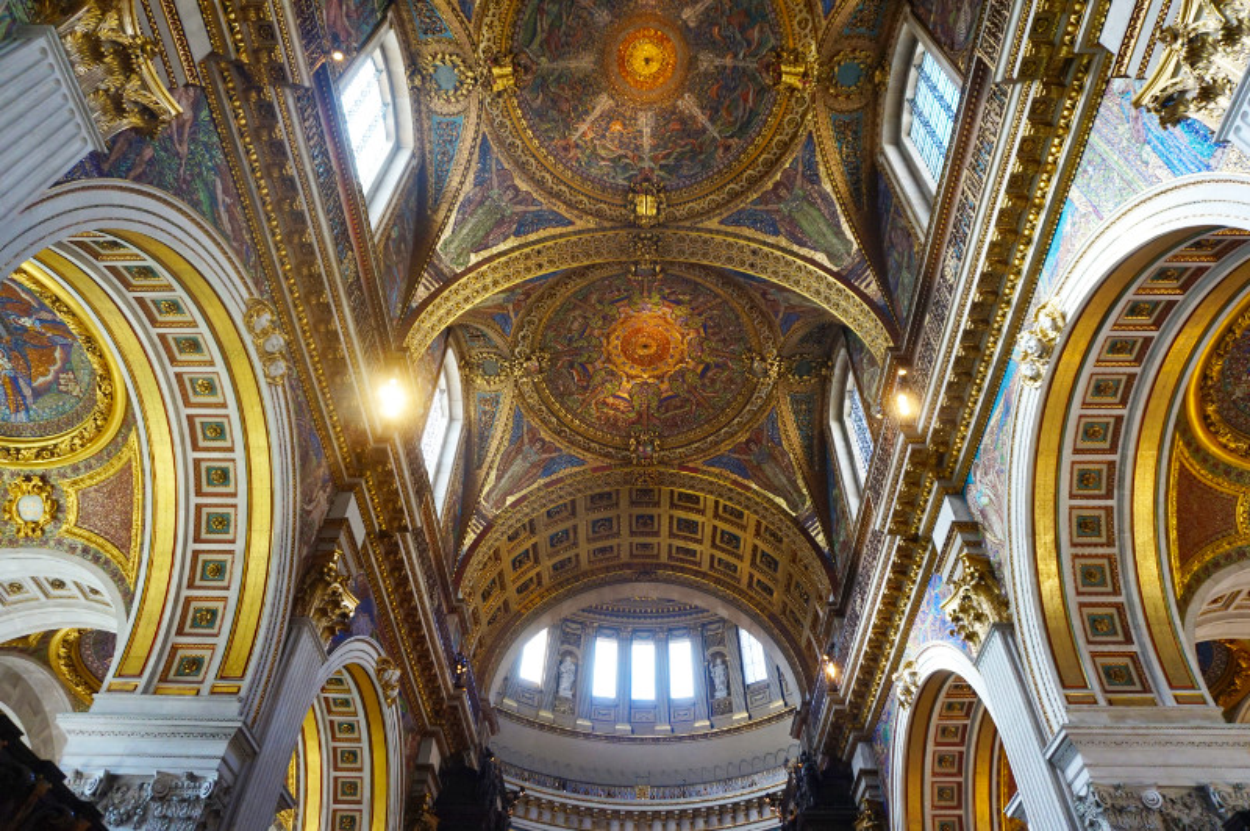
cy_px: 416
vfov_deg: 53.1
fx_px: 833
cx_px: 625
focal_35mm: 24
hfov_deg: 73.8
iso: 800
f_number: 4
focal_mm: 16
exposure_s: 1/60
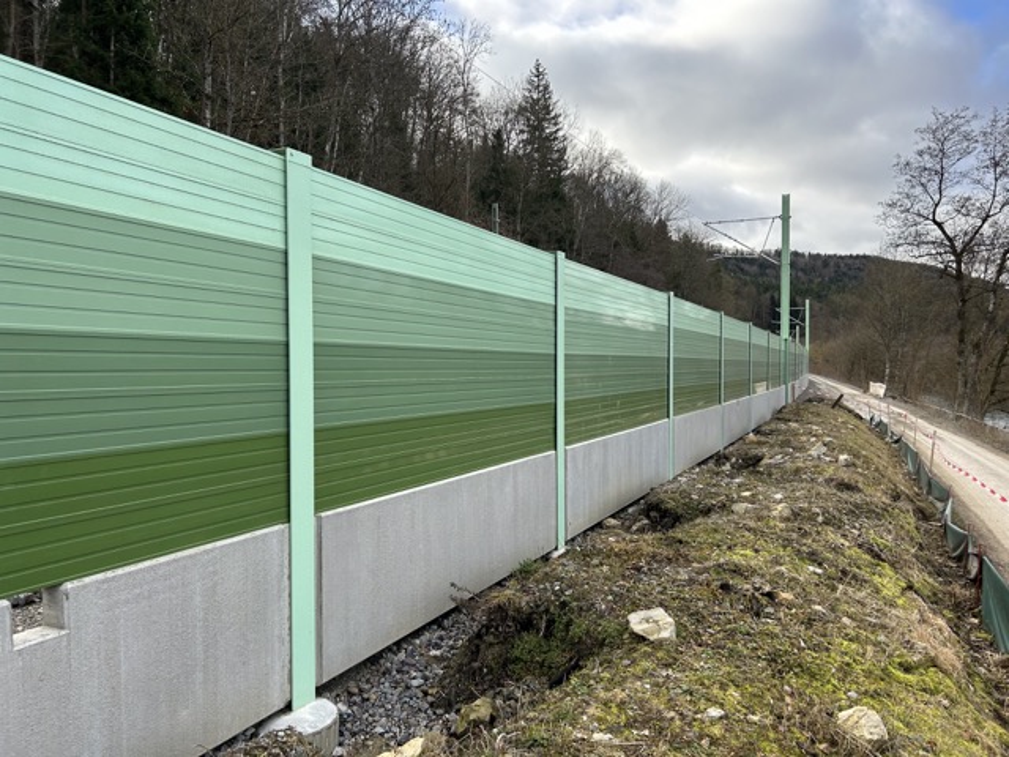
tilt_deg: -0.8
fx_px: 758
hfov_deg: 67.3
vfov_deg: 53.1
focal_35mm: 26
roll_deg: +0.4
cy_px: 378
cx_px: 504
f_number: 1.5
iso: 50
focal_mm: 5.7
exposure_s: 1/1029
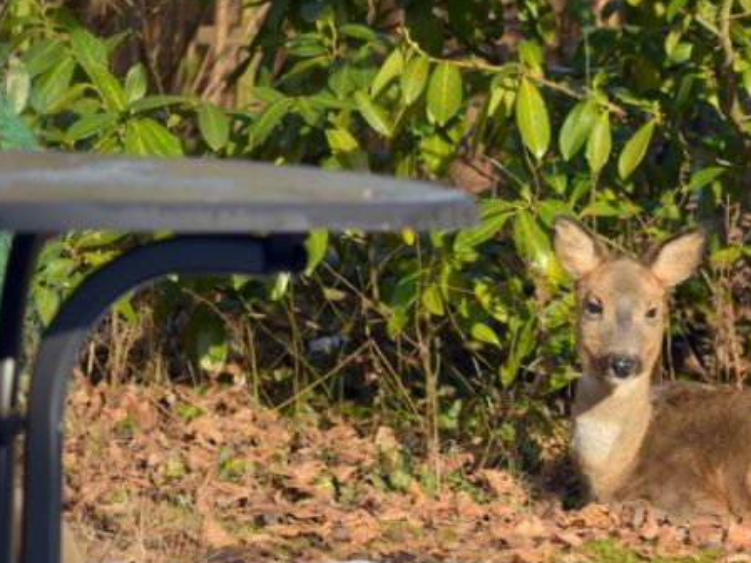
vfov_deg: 3.0
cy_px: 341
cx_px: 609
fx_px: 10699
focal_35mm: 493
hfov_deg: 4.0
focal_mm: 200
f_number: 5.6
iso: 200
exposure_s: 1/800
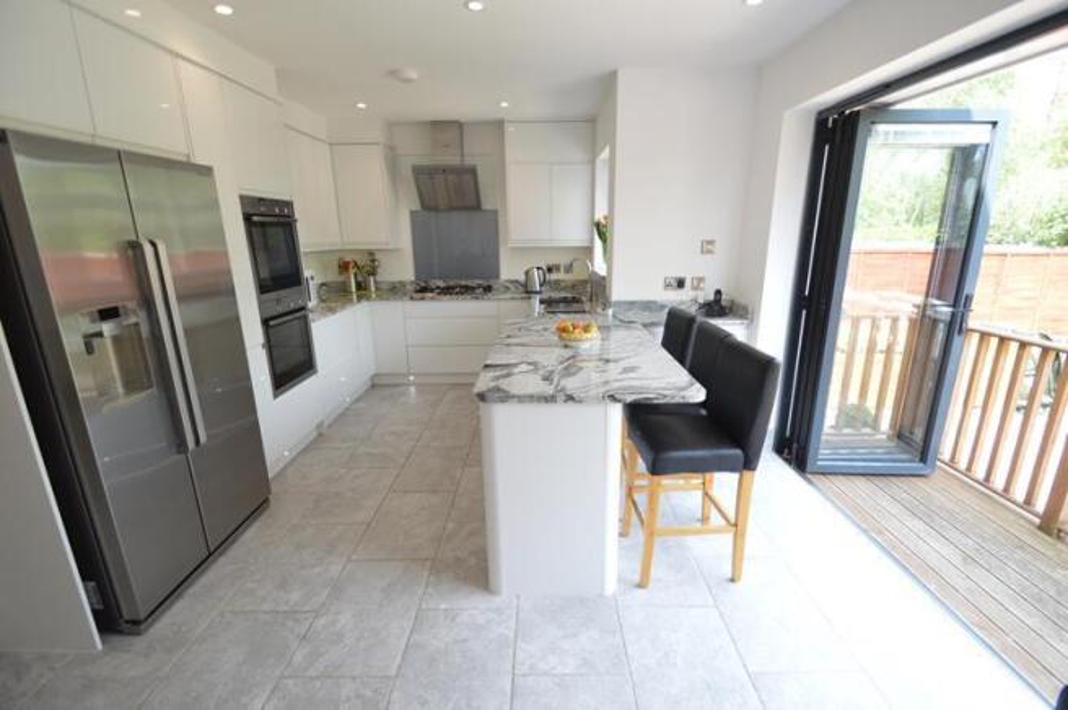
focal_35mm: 15
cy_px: 355
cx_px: 534
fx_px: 445
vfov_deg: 77.2
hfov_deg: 100.4
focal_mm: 10
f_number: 3.5
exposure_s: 1/50
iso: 100
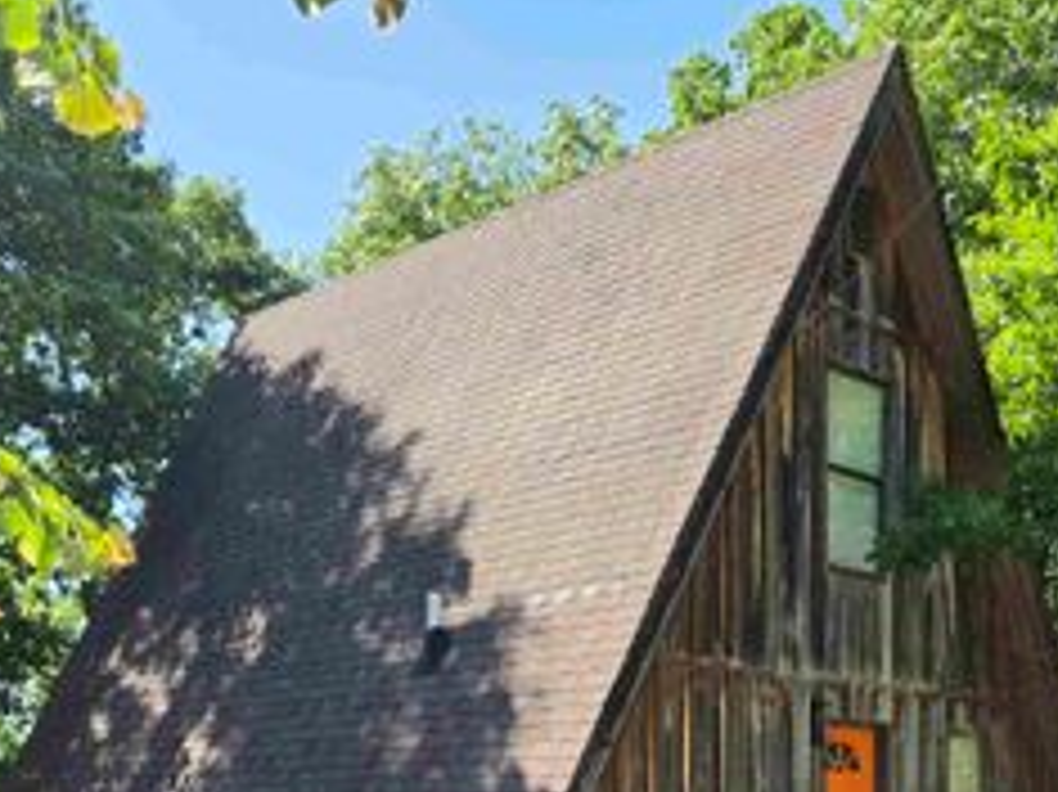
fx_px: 1497
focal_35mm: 49
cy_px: 830
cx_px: 549
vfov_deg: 27.6
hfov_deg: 38.9
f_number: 1.8
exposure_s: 1/1584
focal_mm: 5.4
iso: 80
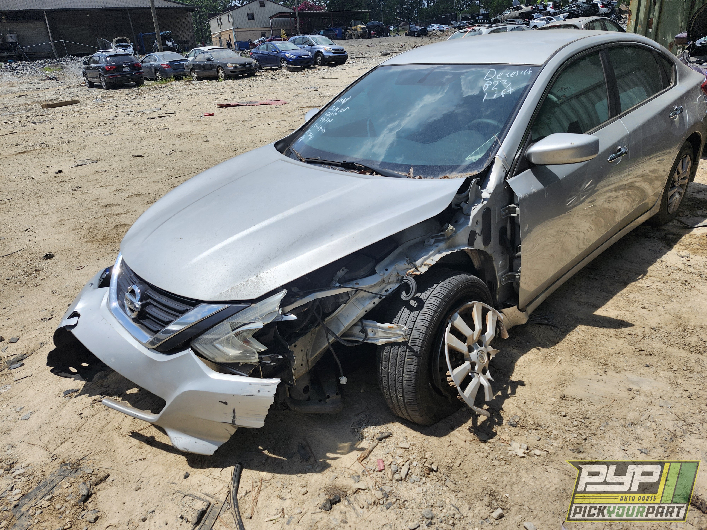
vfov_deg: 58.9
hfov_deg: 73.9
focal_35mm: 23
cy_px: 265
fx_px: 470
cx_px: 354
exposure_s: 1/2128
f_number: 1.8
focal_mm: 5.54
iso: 25
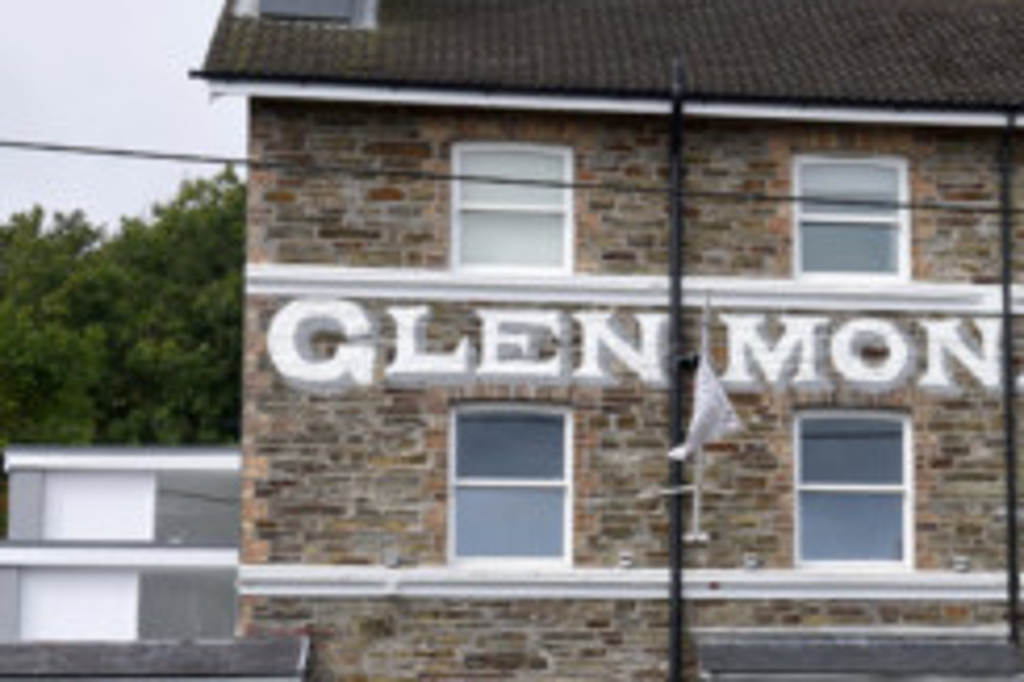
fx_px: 3439
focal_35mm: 121
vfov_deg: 11.3
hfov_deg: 16.4
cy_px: 506
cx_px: 1158
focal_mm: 52
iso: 400
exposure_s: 1/400
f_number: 10
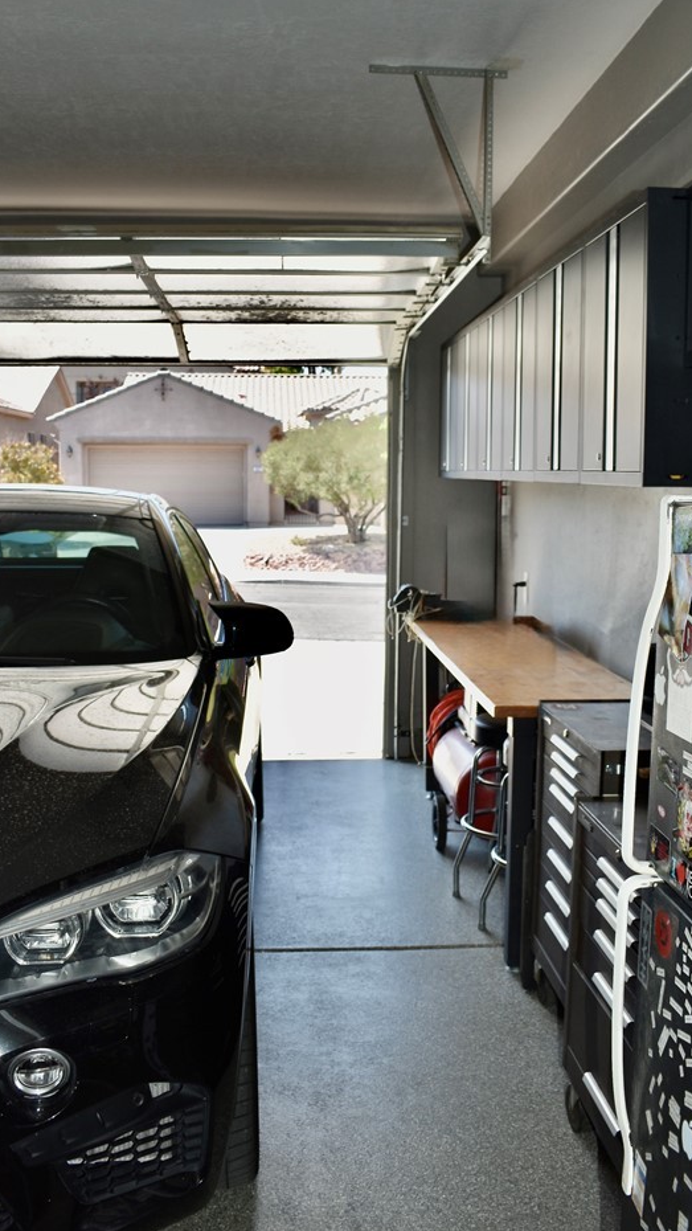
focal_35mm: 33
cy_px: 598
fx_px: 1077
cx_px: 364
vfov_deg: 59.5
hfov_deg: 35.6
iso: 100
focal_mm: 18
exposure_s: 1/250
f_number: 4
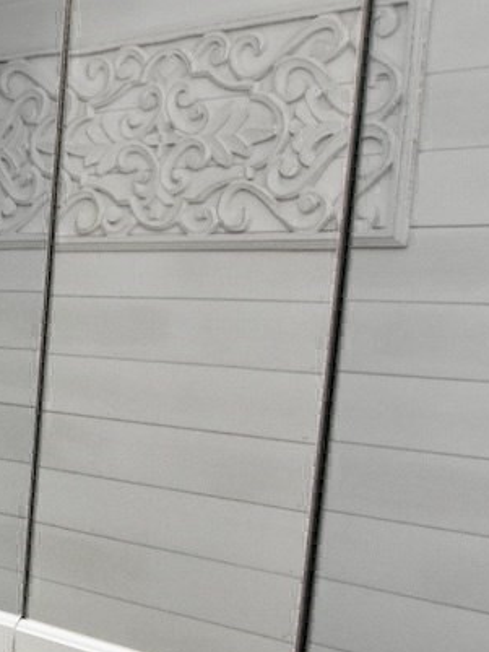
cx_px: -530
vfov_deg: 27.6
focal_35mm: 69
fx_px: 1299
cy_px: 519
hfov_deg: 15.9
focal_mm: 10
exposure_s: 1/80
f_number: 6.3
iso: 1250
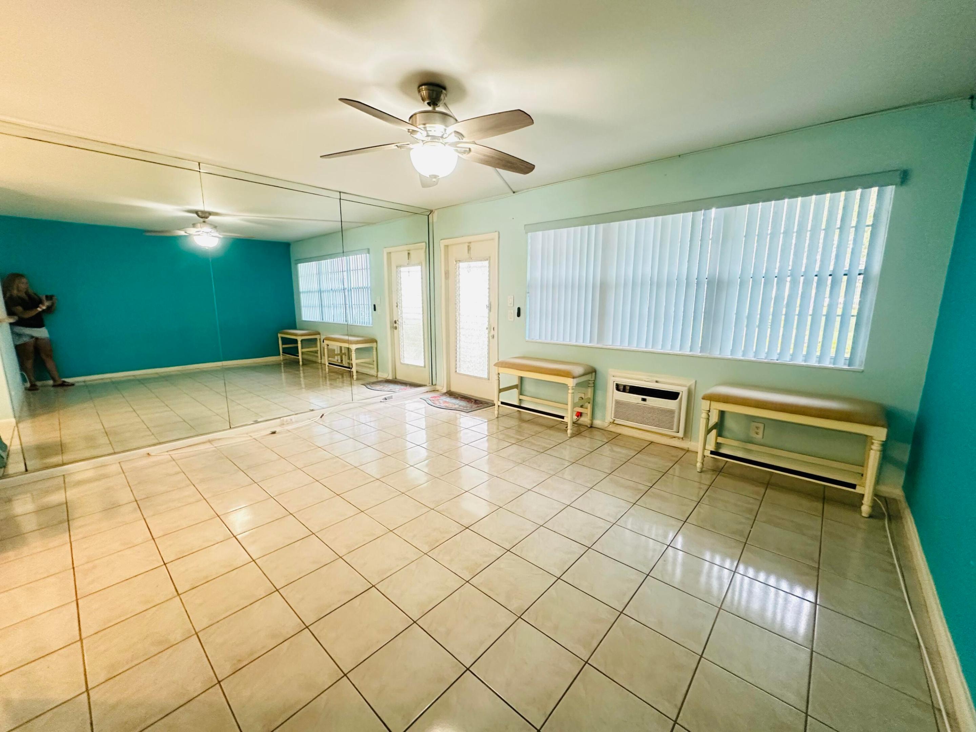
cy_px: 366
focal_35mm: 14
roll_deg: +0.3
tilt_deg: -9.3
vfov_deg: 85.7
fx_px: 395
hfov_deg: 102.1
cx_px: 488
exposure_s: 1/60
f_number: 2.2
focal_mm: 2.22
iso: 640
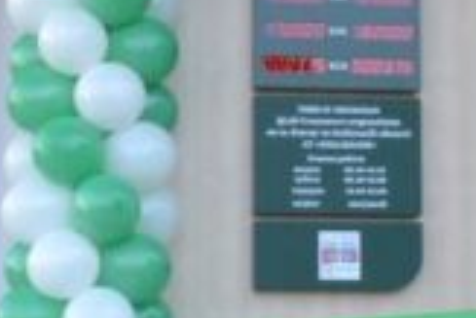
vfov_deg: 7.5
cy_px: -12
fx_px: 2409
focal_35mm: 182
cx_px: 336
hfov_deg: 11.3
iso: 220
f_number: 5.6
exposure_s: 1/125
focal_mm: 22
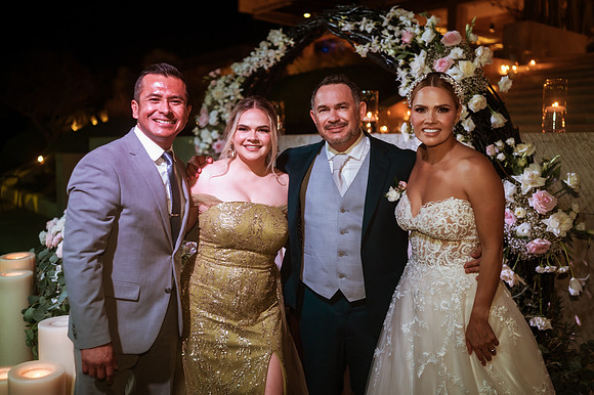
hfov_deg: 54.5
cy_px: 198
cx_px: 297
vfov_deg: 37.8
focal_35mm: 35
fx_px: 577
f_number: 1.8
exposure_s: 1/100
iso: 1000
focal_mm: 35
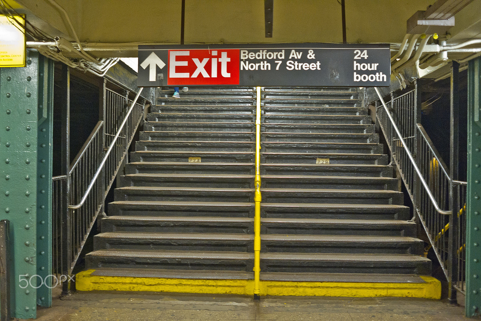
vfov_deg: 36.9
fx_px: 481
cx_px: 240
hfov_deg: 53.1
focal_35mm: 36
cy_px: 160
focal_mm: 24
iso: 1600
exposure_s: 1/20
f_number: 2.8
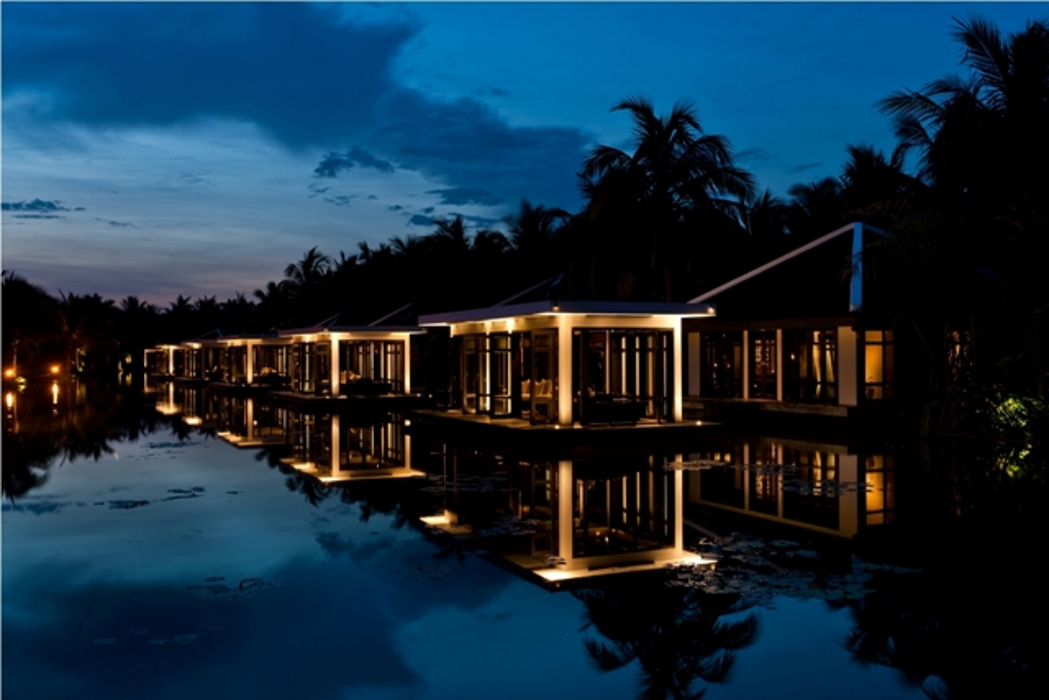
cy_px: 350
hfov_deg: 55.8
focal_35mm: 34
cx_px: 524
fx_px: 991
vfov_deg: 38.9
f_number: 4
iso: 100
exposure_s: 6
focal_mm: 34
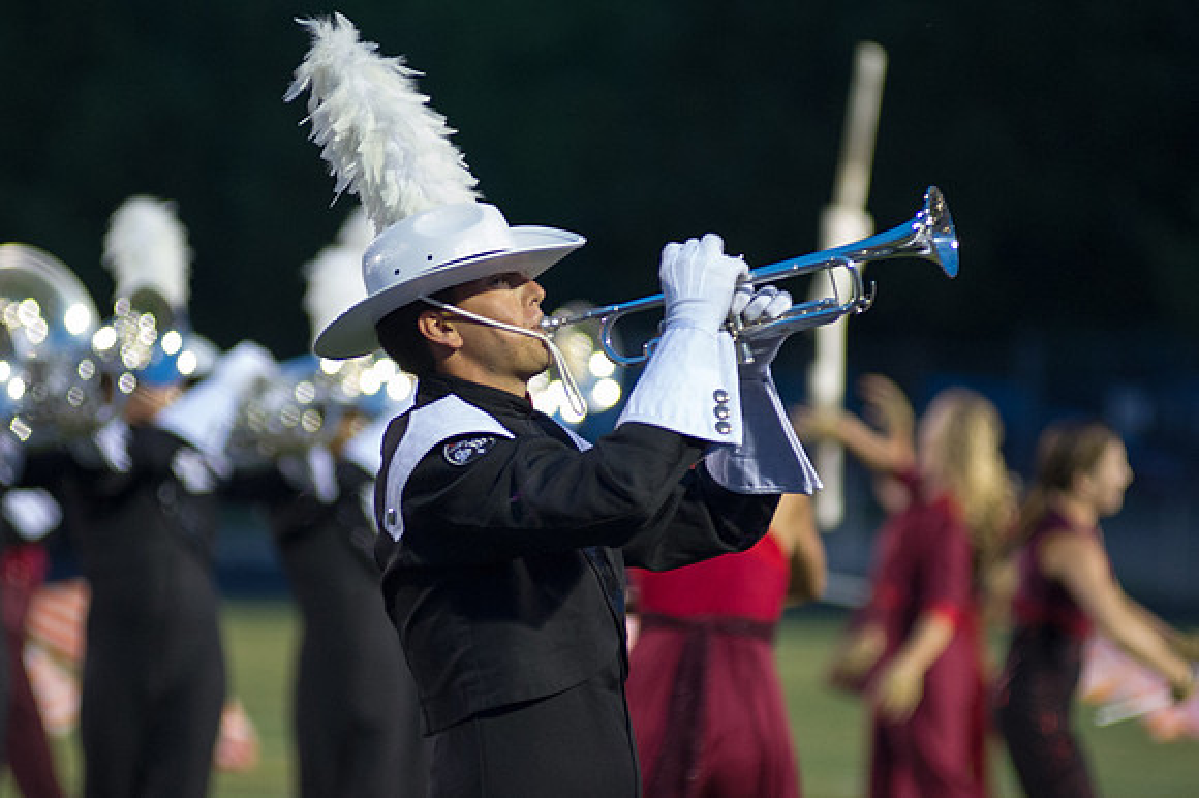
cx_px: 530
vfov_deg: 4.6
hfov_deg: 6.9
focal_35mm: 299
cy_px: 415
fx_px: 9951
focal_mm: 200
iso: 3200
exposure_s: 1/160
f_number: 2.8
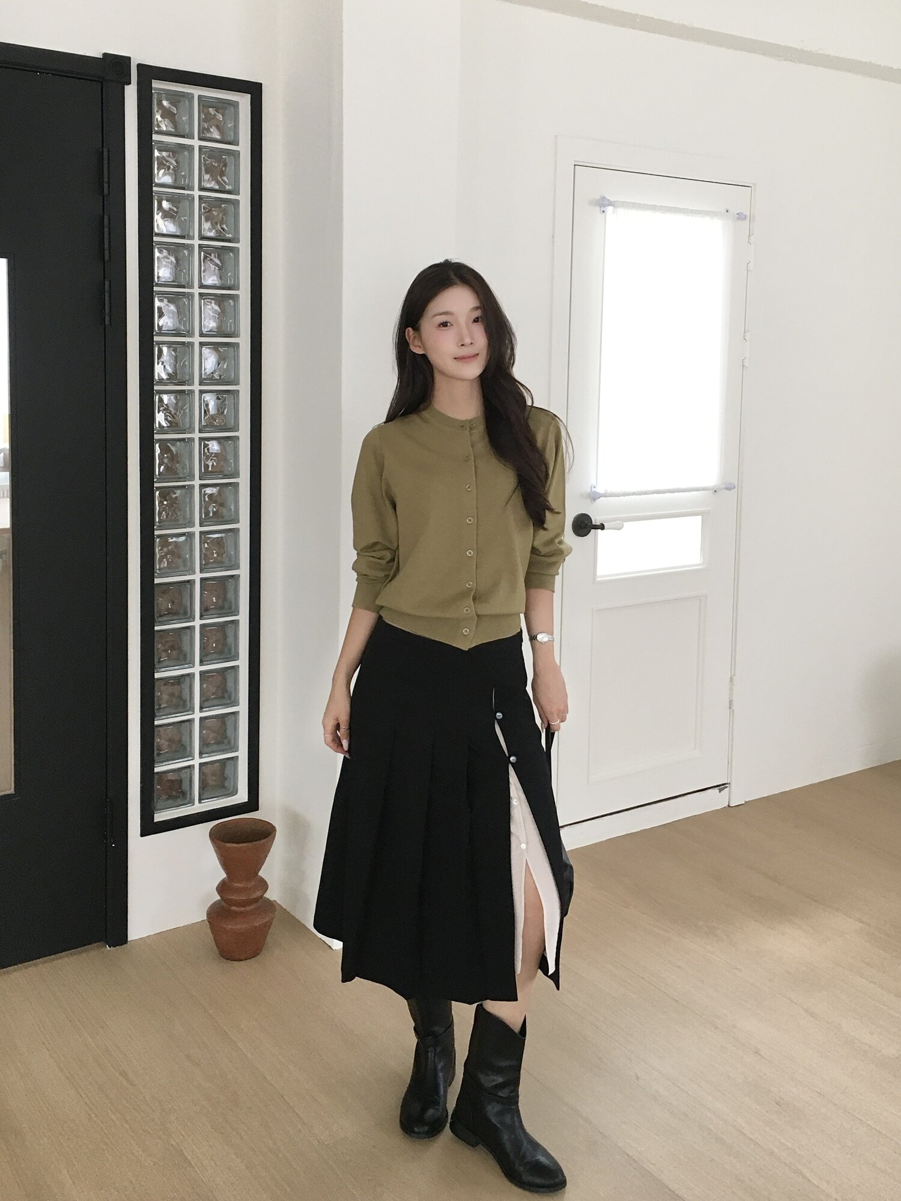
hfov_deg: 48.2
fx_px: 1006
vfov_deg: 61.7
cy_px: 600
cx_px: 450
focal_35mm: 29
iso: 40
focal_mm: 4.15
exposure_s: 1/30
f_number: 2.2
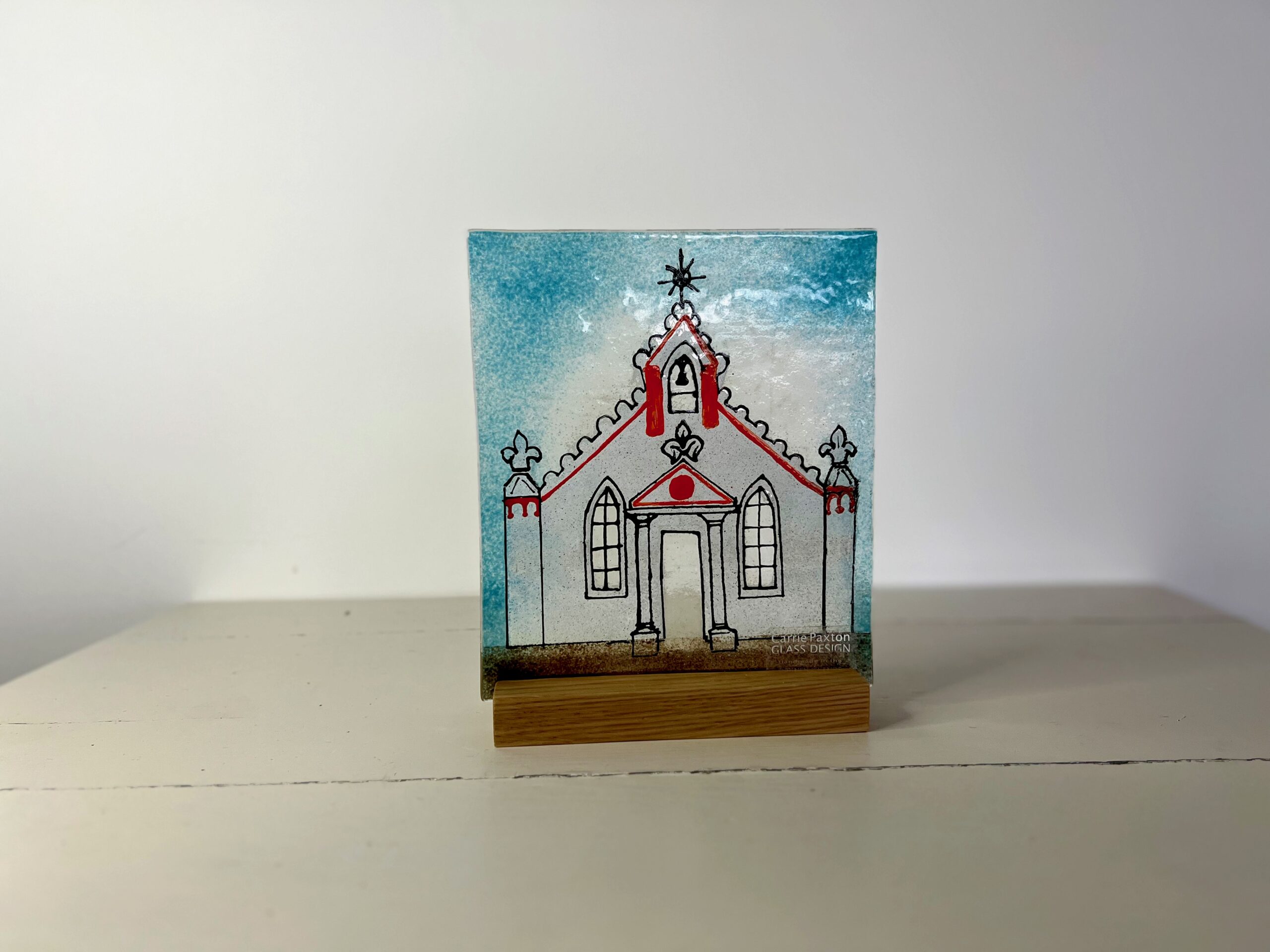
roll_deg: +1.1
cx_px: 635
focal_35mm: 26
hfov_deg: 67.3
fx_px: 954
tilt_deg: -6.8
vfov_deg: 53.1
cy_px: 476
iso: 100
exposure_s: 1/100
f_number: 1.5
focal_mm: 5.7
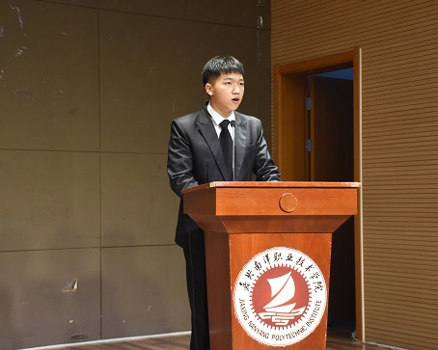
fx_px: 933
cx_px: 220
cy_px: 175
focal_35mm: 72
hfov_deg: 26.4
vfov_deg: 21.3
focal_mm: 42
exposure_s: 1/250
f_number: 4.5
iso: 2000
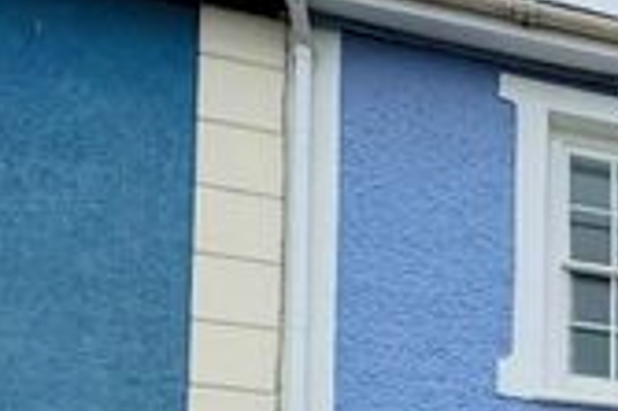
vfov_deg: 18.5
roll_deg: +0.5
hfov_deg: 22.7
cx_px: 1047
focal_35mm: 61
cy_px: 691
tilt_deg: +5.6
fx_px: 1046
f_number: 2.2
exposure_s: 1/448
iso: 40
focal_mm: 2.22
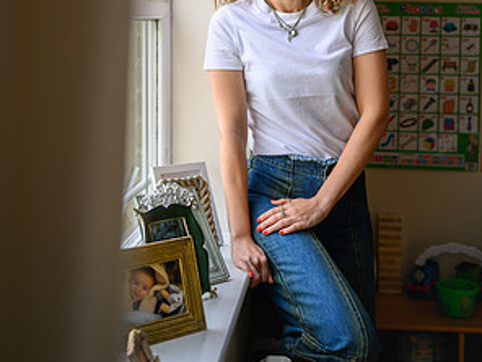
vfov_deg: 23.8
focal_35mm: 60
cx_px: 243
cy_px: 44
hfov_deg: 32.2
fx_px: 835
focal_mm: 41
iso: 64
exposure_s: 1/125
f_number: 2.1
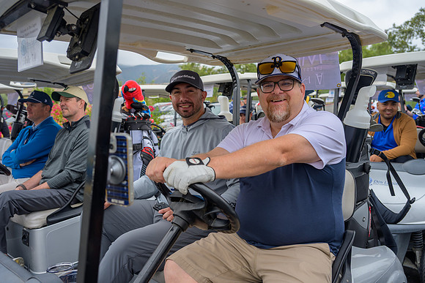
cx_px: 212
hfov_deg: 59.5
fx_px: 372
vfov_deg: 41.7
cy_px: 142
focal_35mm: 32
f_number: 4
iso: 100
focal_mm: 31.5
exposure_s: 1/200
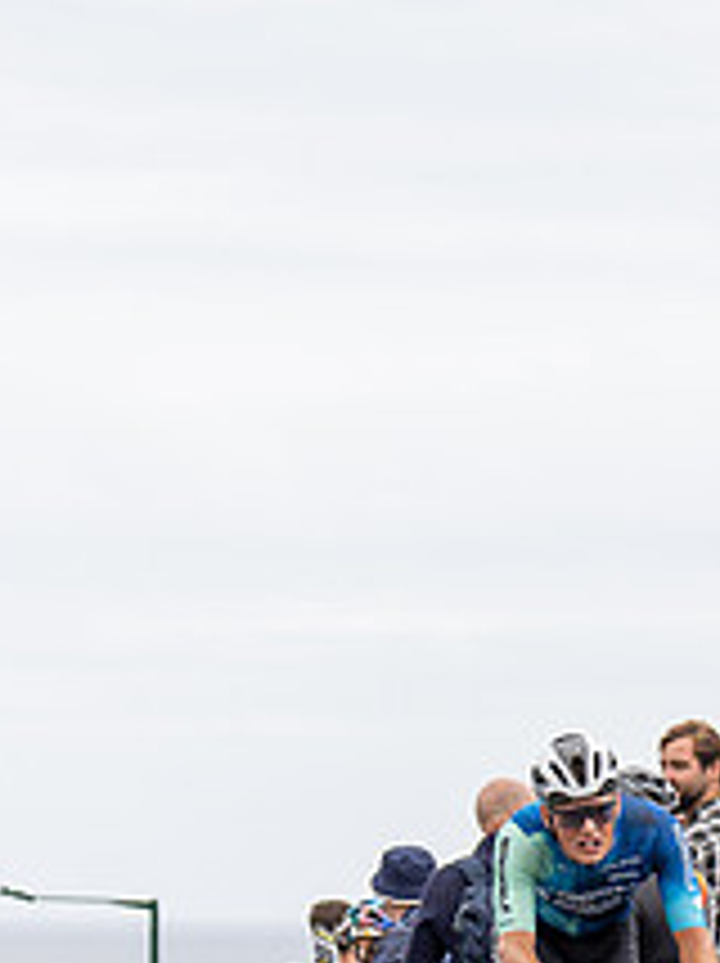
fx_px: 6836
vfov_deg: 8.0
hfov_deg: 6.0
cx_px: 548
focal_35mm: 246
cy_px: 980
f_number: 3.5
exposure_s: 1/1000
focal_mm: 70
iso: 320
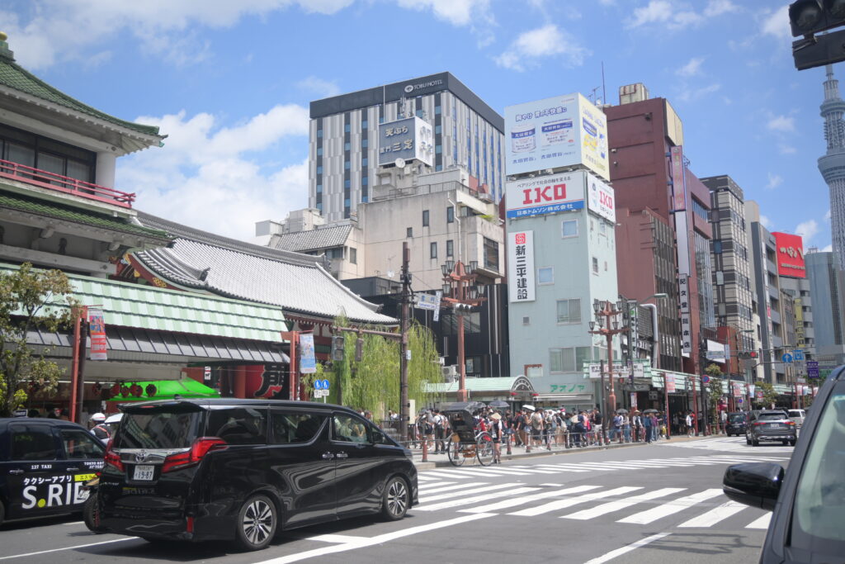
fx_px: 792
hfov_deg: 56.1
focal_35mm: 34
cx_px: 422
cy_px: 282
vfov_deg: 39.2
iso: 100
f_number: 4
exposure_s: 1/800
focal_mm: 22.5
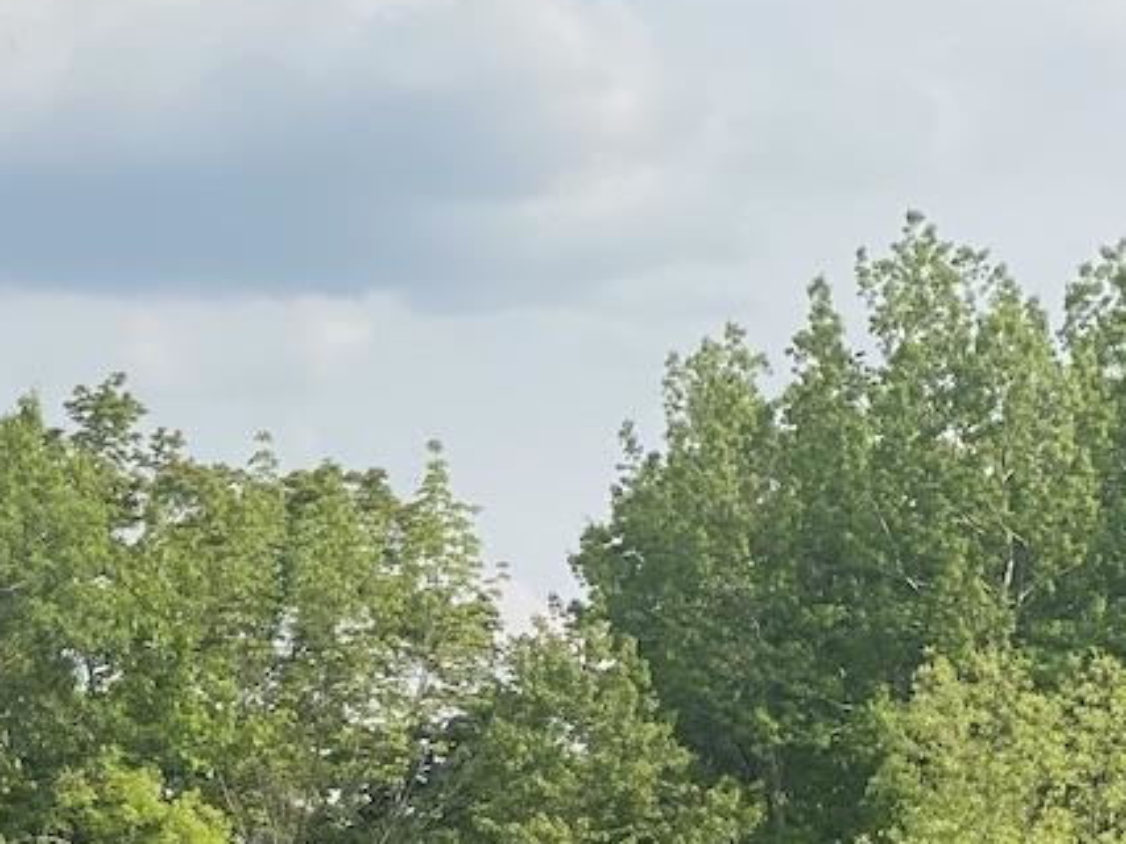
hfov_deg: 12.3
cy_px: 849
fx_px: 5073
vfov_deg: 9.4
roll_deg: -1.7
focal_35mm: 156
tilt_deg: +2.7
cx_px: -264
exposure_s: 1/1115
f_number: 2
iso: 20
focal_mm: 6
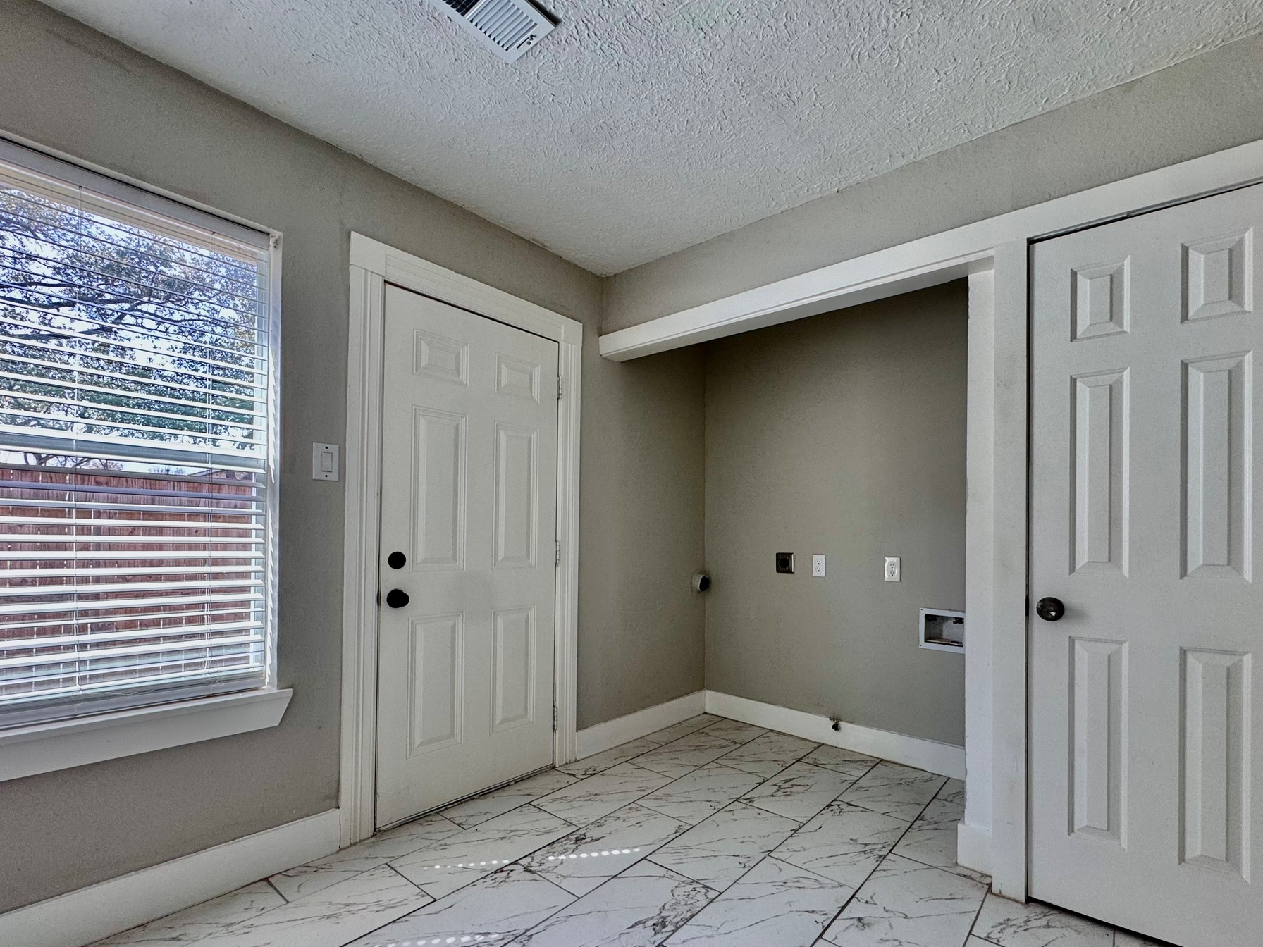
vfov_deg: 77.7
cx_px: 692
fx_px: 584
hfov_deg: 94.2
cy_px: 536
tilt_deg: +0.0
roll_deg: -0.2
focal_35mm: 16
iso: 100
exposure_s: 1/99
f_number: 2.2
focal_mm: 2.22
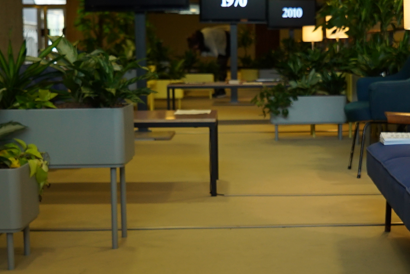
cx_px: 283
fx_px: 912
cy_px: 192
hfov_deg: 25.2
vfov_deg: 17.0
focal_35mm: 80
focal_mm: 24
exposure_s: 1/40
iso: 640
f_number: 4
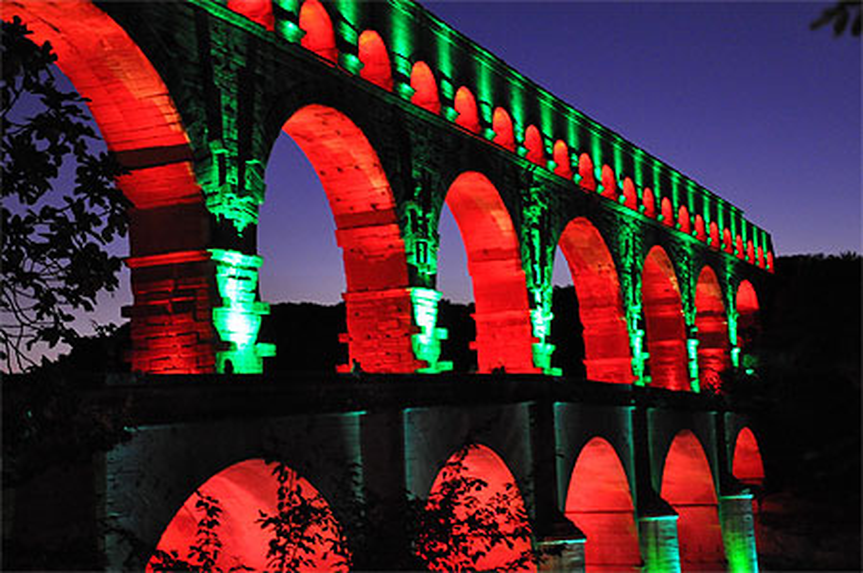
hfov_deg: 35.1
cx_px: 432
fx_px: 1365
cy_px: 286
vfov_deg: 23.7
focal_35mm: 57
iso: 2000
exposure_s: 1.3
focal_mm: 38
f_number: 4.5
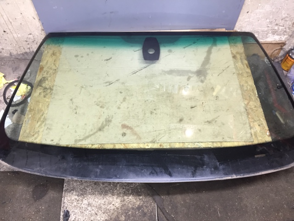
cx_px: 147
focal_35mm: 29
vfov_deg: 48.2
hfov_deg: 61.7
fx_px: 246
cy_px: 110
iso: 125
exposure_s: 1/33
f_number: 2.2
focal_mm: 4.15
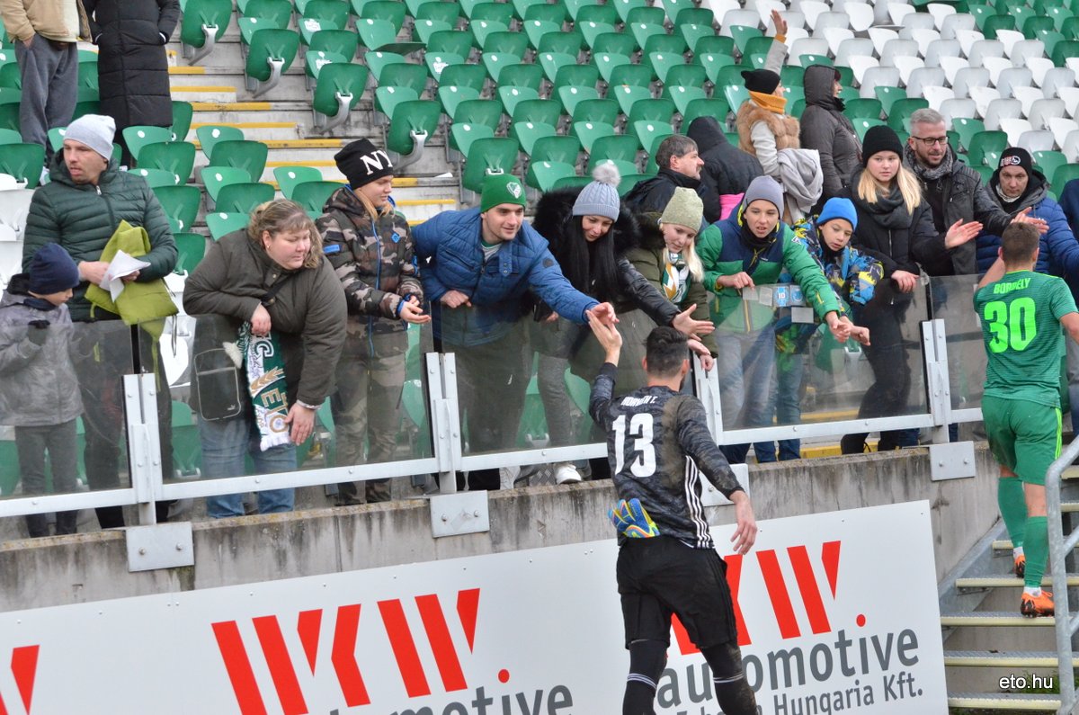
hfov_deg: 19.5
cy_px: 358
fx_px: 3141
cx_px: 540
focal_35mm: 105
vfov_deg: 13.0
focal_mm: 70
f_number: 6.3
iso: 3200
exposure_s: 1/640
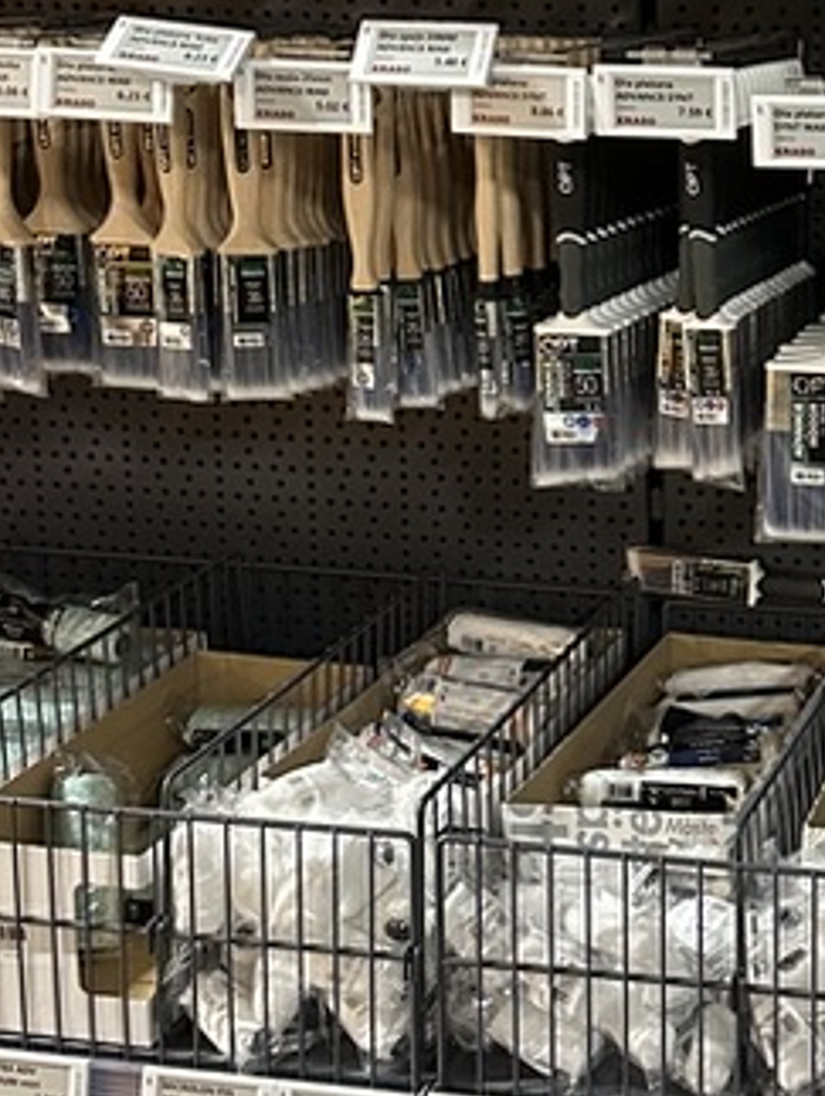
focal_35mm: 76
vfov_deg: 25.5
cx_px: 862
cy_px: 356
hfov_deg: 18.8
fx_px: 2410
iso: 800
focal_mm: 6.86
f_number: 1.78
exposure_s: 1/50
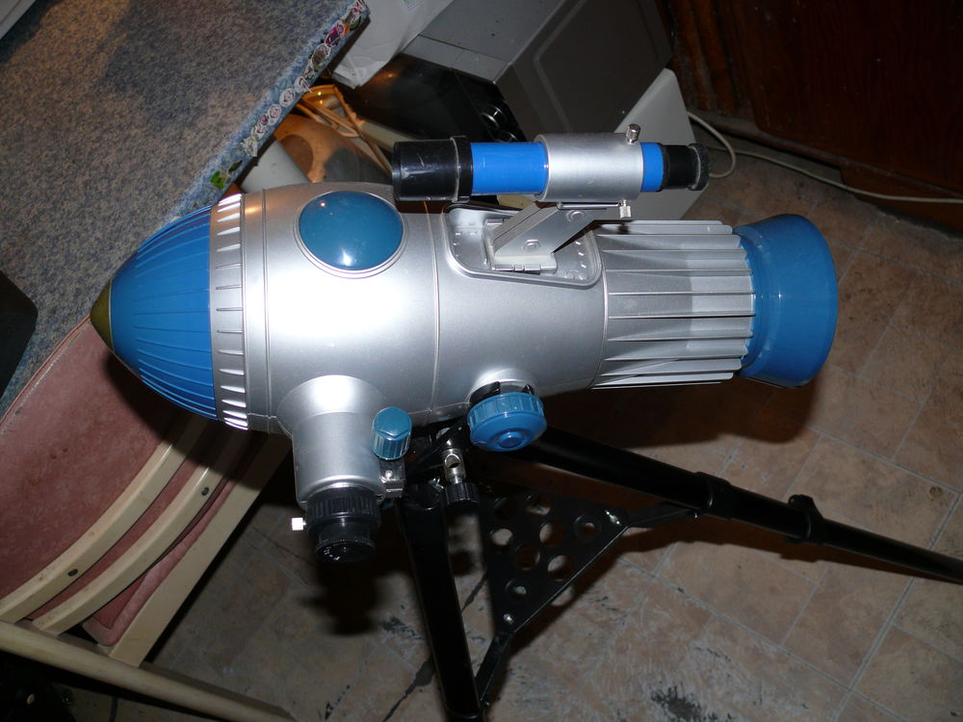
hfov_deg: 52.6
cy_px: 361
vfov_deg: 40.7
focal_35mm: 35
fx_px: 974
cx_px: 482
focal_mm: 7.4
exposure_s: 1/30
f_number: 2.8
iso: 100
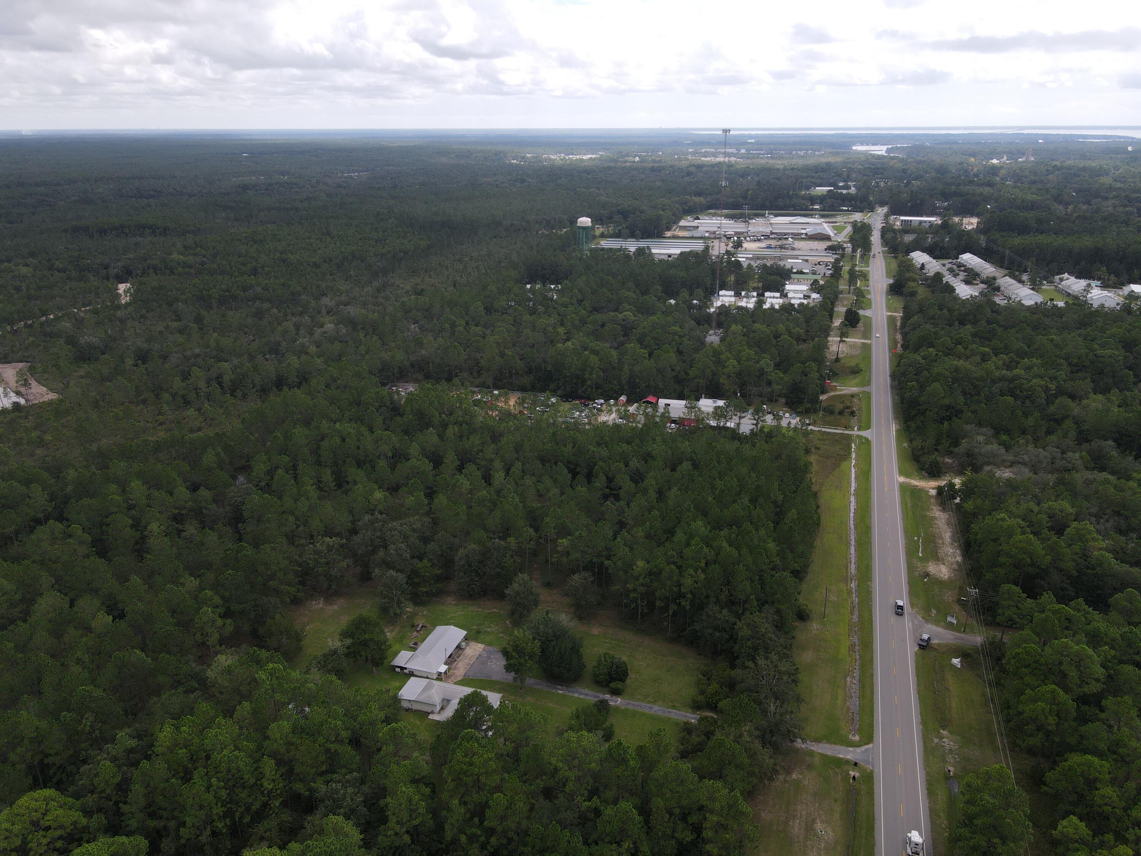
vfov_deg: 56.8
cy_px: 428
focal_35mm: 24
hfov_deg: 71.6
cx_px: 570
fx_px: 791
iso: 100
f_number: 2.8
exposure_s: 1/500
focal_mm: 4.5
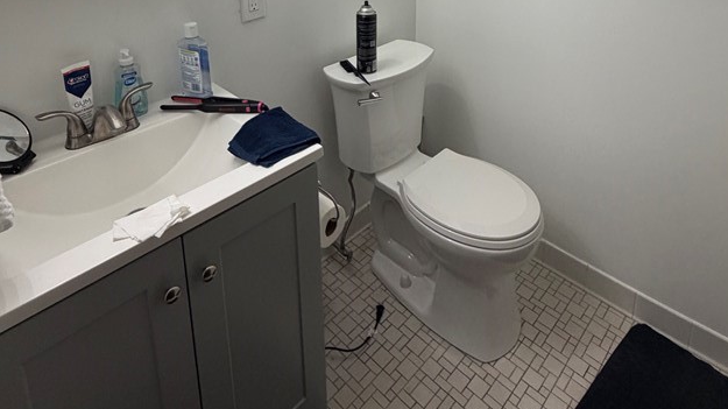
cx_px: 372
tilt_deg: -13.0
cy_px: -12
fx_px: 482
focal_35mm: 25
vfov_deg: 39.7
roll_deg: +1.0
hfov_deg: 74.1
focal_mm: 2.22
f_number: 2.2
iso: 250
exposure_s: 1/120
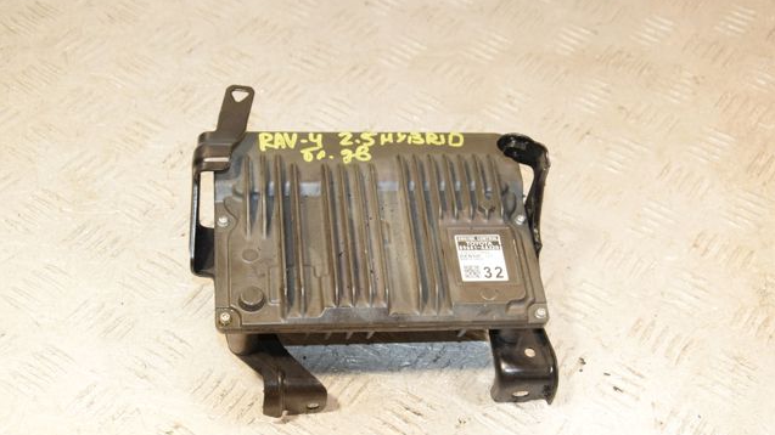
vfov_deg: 20.0
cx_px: 388
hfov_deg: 34.9
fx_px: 1233
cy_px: 245
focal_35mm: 60
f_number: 6.3
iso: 1600
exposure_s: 1/200
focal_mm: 38
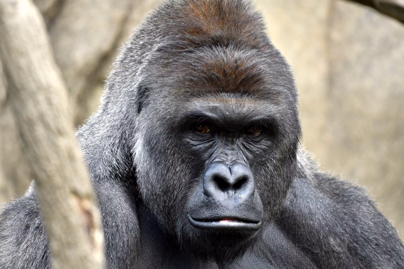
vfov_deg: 1.8
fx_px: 8416
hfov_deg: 2.7
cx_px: 202
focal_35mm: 750
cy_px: 134
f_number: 5.6
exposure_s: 1/320
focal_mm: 500
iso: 800
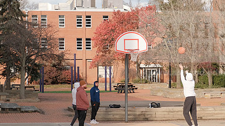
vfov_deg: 8.7
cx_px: 120
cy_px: 86
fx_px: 829
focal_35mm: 139
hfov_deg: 15.5
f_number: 4
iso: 800
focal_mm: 55
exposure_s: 1/1900
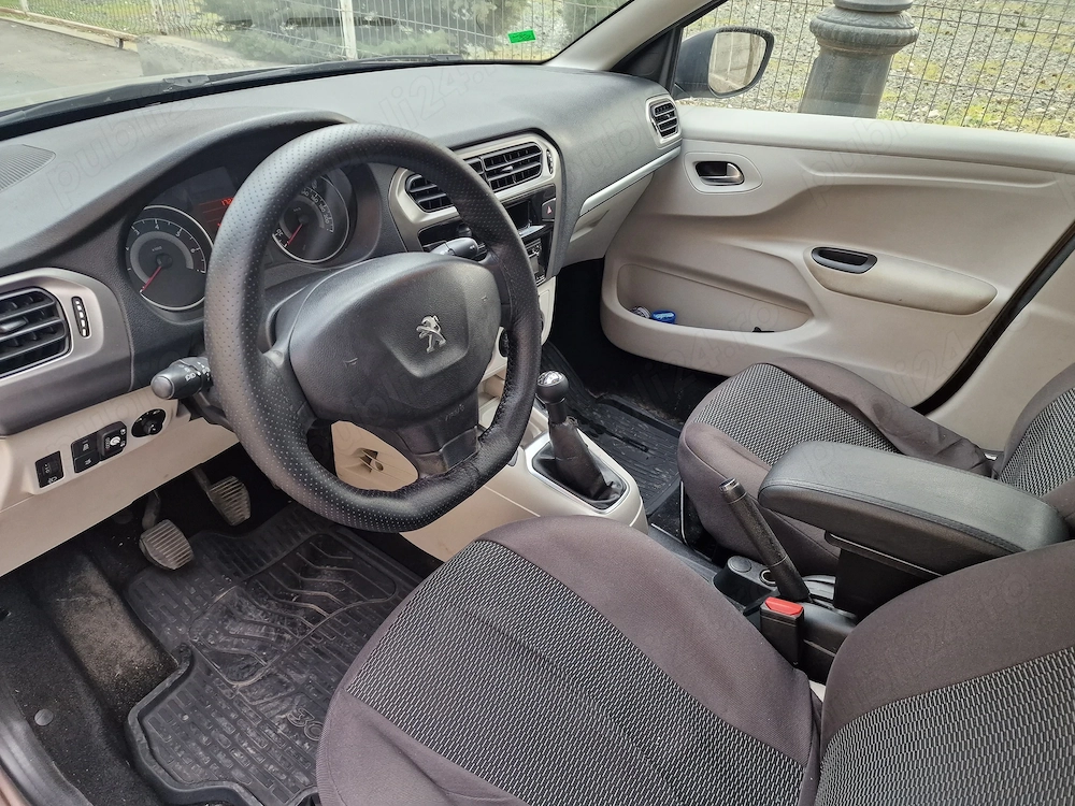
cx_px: 538
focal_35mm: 23
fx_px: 714
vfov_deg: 58.9
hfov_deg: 73.9
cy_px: 403
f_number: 1.8
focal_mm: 6.4
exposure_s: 1/120
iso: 250
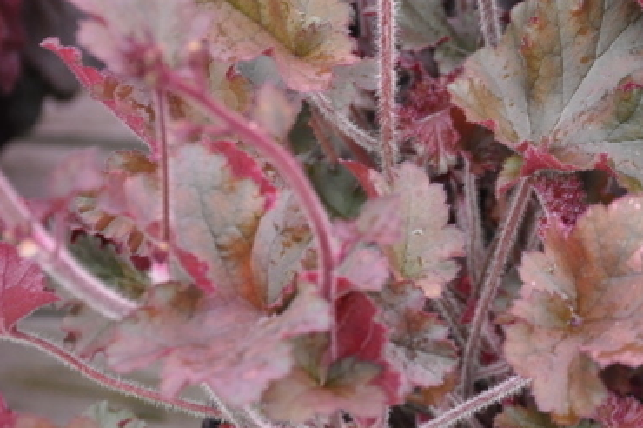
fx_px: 3587
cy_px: 134
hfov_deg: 10.2
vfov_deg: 6.8
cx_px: 554
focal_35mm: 201
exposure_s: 1/30
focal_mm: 62
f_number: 5.3
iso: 1100
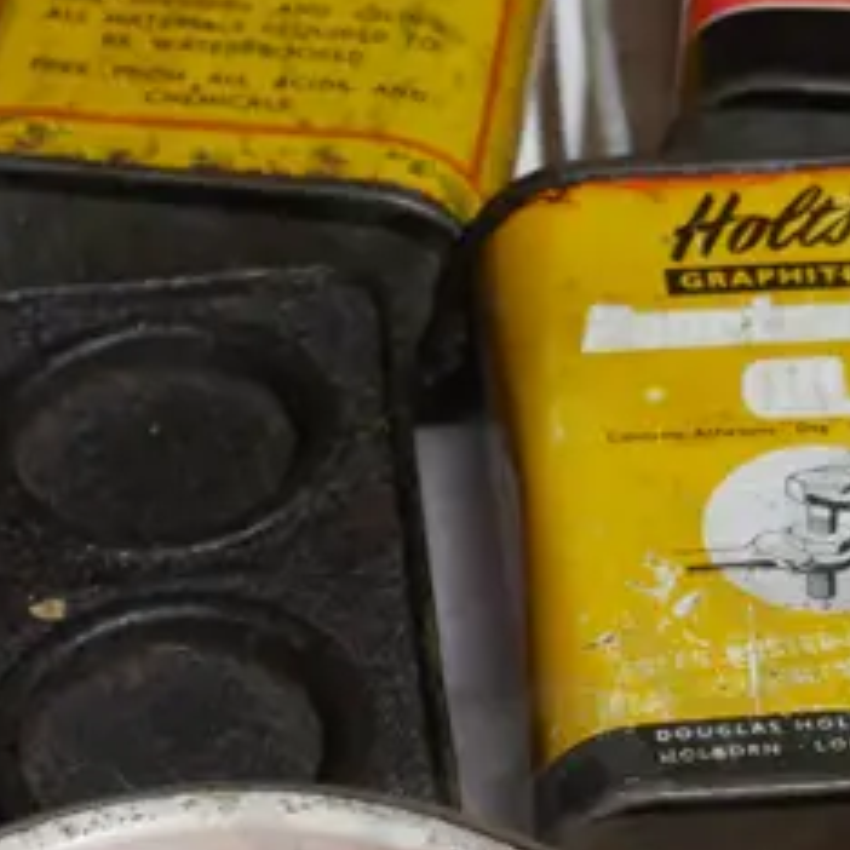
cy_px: 627
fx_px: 4306
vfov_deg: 11.2
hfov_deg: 11.2
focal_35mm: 155
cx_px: 741
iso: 500
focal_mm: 20
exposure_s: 1/60
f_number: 4.4
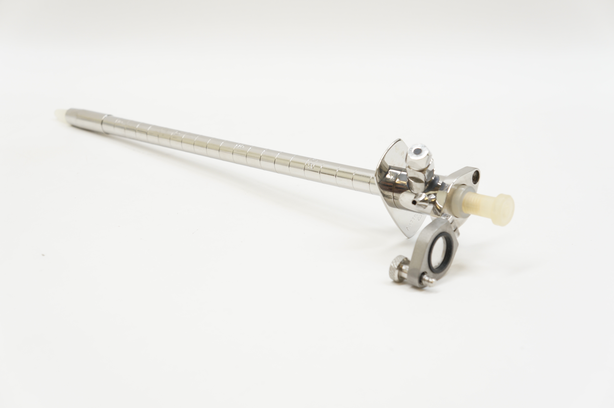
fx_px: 869
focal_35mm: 51
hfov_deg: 38.9
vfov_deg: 26.4
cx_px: 307
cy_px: 204
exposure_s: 1/50
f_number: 6.3
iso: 400
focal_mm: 34
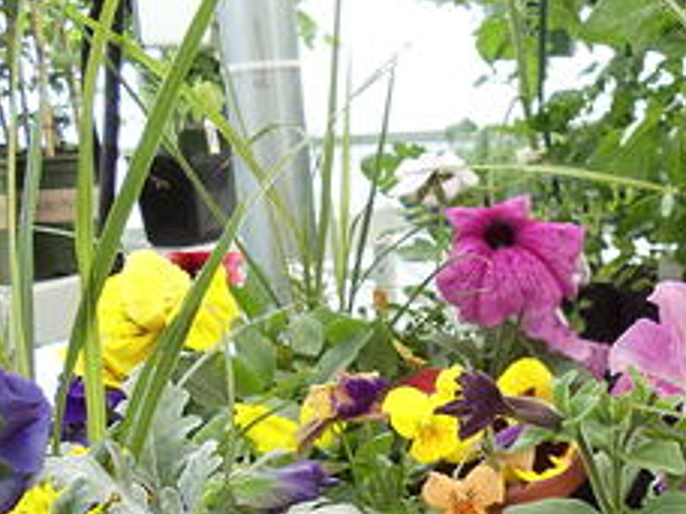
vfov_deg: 16.1
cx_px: 618
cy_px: 514
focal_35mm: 90
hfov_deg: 21.3
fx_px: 1784
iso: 80
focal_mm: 6
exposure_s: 1/80
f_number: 3.5
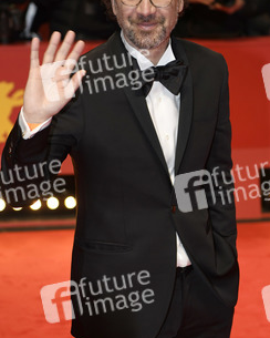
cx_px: 129
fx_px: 859
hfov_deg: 17.9
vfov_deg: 22.2
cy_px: 131
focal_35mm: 86
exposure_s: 1/320
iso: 800
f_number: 3.5
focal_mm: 70
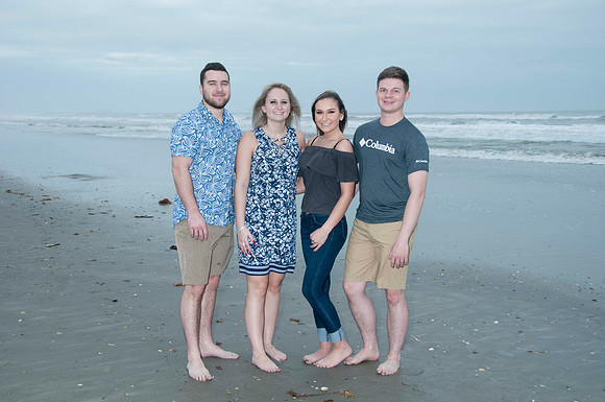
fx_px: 730
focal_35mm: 44
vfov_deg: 30.8
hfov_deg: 45.0
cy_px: 201
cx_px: 302
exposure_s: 1/125
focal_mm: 29
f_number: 5.6
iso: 100
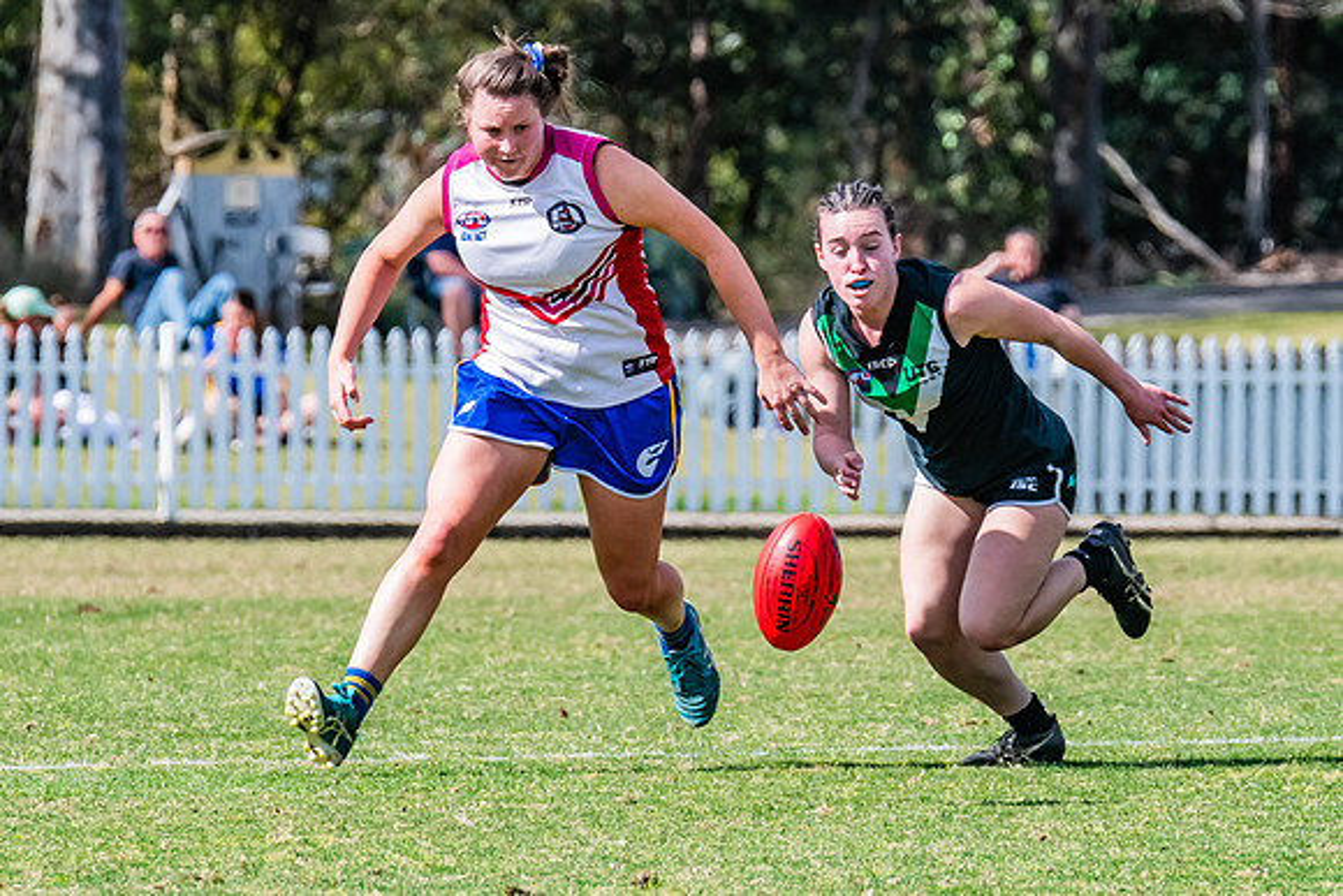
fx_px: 25835
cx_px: 689
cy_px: 354
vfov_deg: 2.0
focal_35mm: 692
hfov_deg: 3.0
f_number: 10
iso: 800
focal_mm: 380
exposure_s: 1/1250
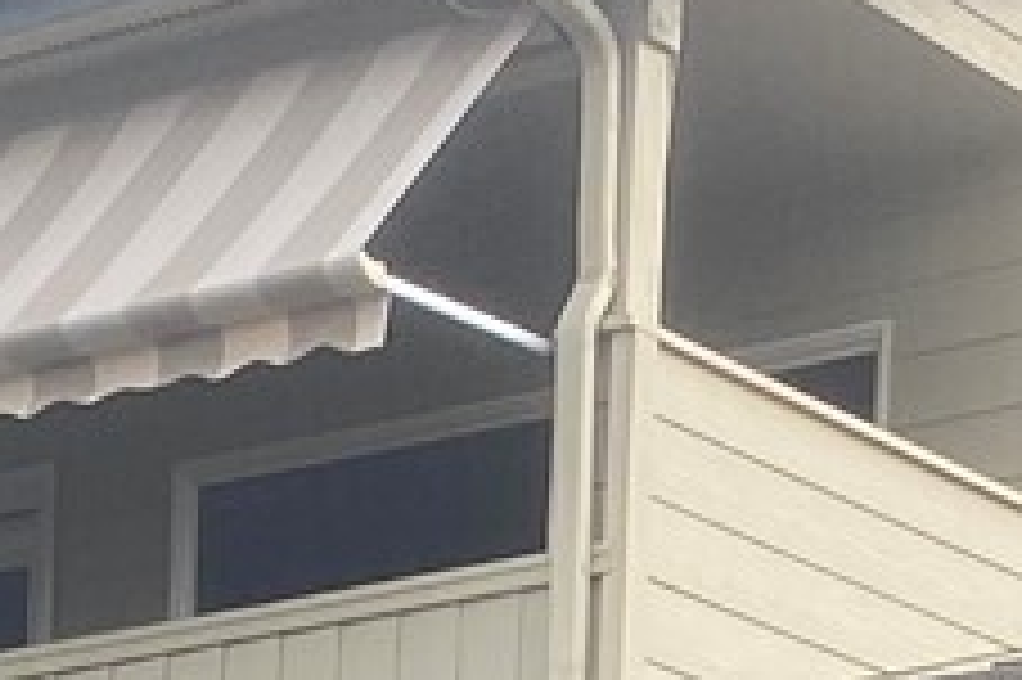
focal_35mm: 191
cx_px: 342
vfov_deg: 6.2
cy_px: 2526
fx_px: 5418
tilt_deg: -6.3
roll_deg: -2.3
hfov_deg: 10.8
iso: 32
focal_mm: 4.25
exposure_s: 1/788
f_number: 1.8
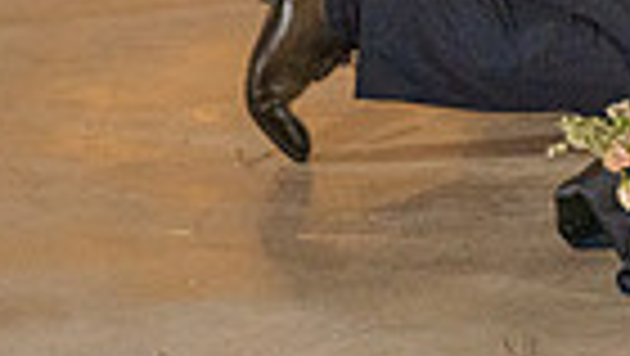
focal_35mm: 282
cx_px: 846
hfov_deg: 7.6
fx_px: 4714
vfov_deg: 4.3
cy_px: -367
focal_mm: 65
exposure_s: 1/200
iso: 2500
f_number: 4
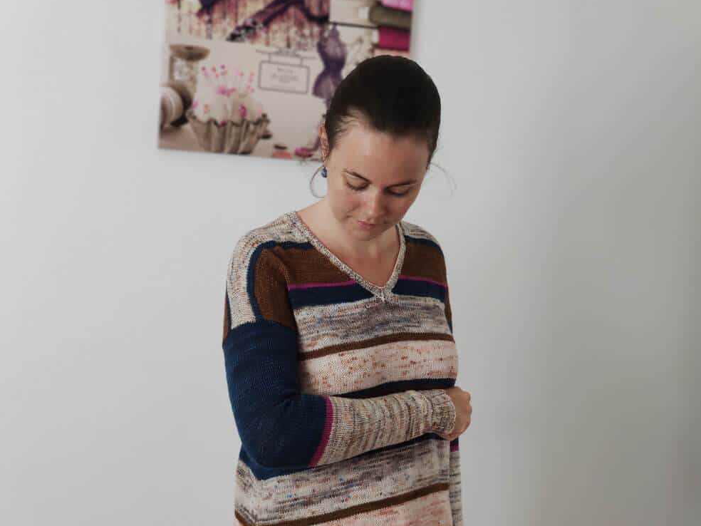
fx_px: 851
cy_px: 265
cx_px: 347
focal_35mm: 42
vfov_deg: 34.3
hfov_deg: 44.8
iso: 925
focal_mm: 8.16
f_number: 2
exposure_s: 1/50
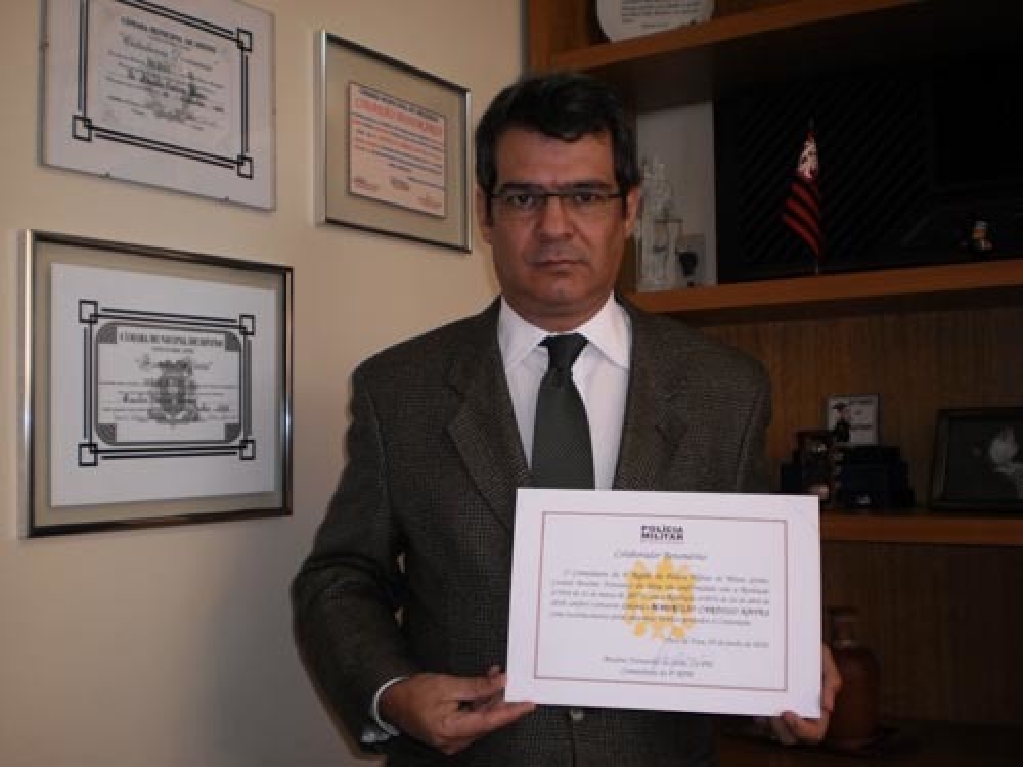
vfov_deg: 34.3
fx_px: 1241
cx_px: 512
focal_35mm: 42
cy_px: 384
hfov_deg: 44.8
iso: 125
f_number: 3.5
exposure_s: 1/30
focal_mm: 7.4
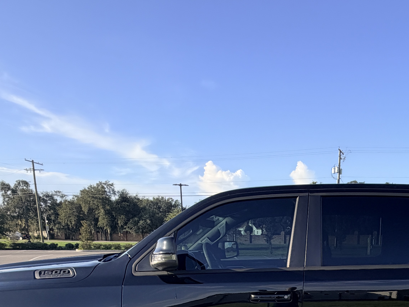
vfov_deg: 35.0
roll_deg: -2.0
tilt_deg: -12.8
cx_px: 307
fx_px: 414
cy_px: 338
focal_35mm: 35
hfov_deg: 50.5
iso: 40
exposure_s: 1/742
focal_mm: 2.22
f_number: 2.2
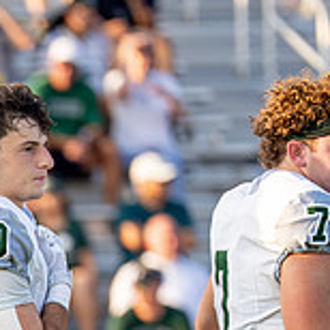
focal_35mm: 660
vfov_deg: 2.7
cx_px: -172
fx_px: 7118
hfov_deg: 2.6
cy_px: 430
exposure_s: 1/2000
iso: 320
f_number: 2.8
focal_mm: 180
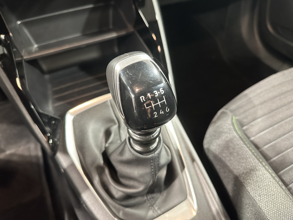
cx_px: 146
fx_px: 203
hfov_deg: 71.6
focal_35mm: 24
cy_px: 110
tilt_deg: -46.4
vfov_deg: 56.8
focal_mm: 6.86
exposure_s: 1/33
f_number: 1.78
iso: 640
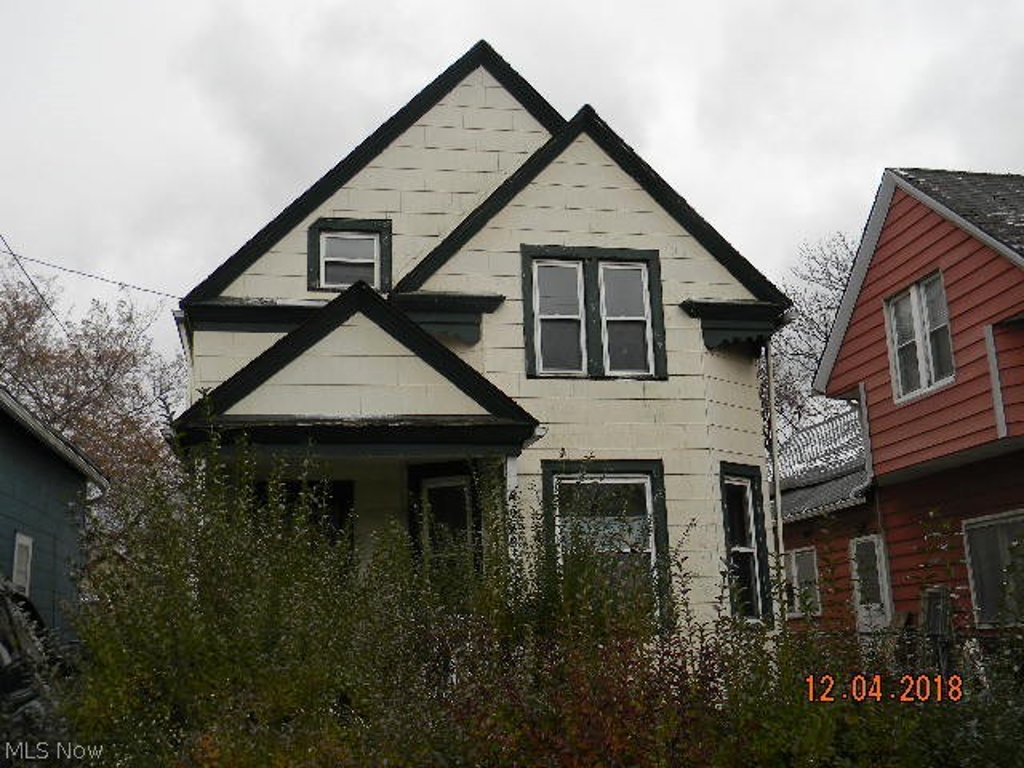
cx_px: 512
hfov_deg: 51.4
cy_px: 384
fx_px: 1065
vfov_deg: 39.7
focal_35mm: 36
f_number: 3.7
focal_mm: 6.4
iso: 80
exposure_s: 1/176
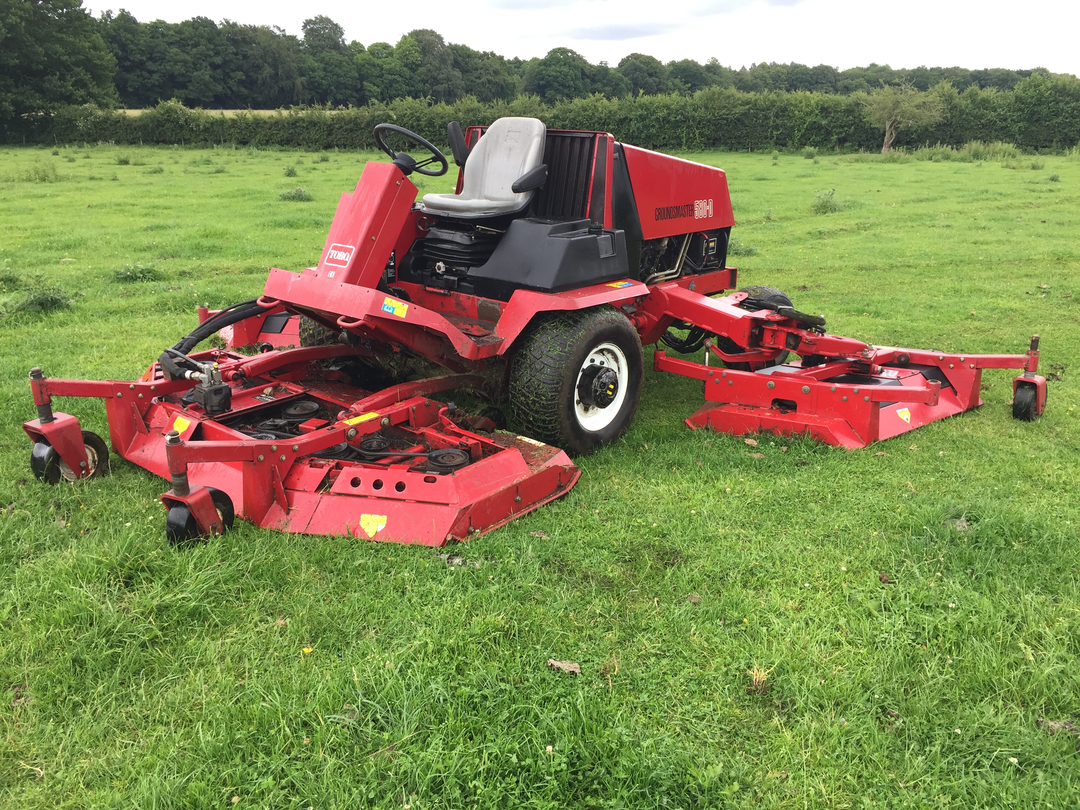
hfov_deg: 61.7
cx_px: 540
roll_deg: +1.3
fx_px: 905
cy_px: 405
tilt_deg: -17.0
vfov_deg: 48.2
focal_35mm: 29
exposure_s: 1/137
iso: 32
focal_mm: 4.15
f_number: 2.2
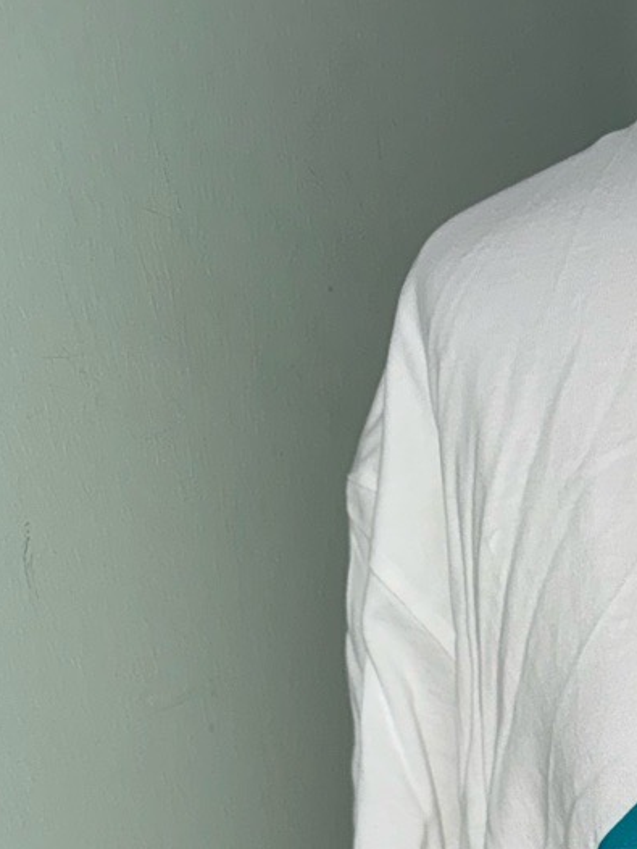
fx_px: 1790
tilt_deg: -20.9
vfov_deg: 22.4
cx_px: 934
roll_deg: +1.2
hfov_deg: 18.1
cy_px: 1236
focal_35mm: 73
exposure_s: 1/45
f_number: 1.78
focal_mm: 6.76
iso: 80
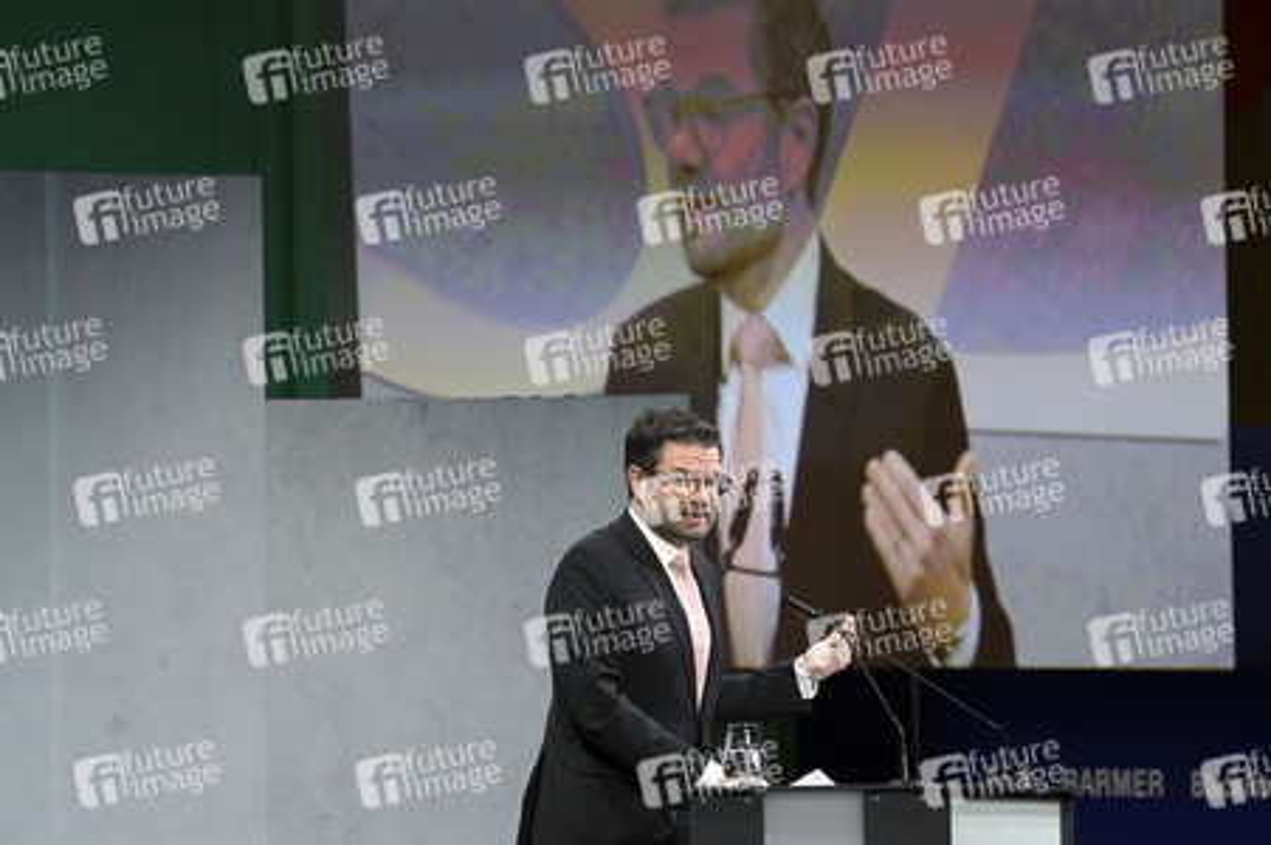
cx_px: 636
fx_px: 9878
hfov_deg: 7.4
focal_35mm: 280
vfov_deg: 4.9
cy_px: 422
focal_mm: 280
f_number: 5.6
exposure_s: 1/640
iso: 2500
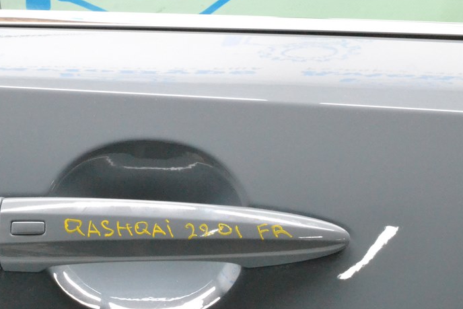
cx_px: 167
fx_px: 862
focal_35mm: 67
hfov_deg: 29.9
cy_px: 209
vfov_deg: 20.2
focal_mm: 30
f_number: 13
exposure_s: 1/50
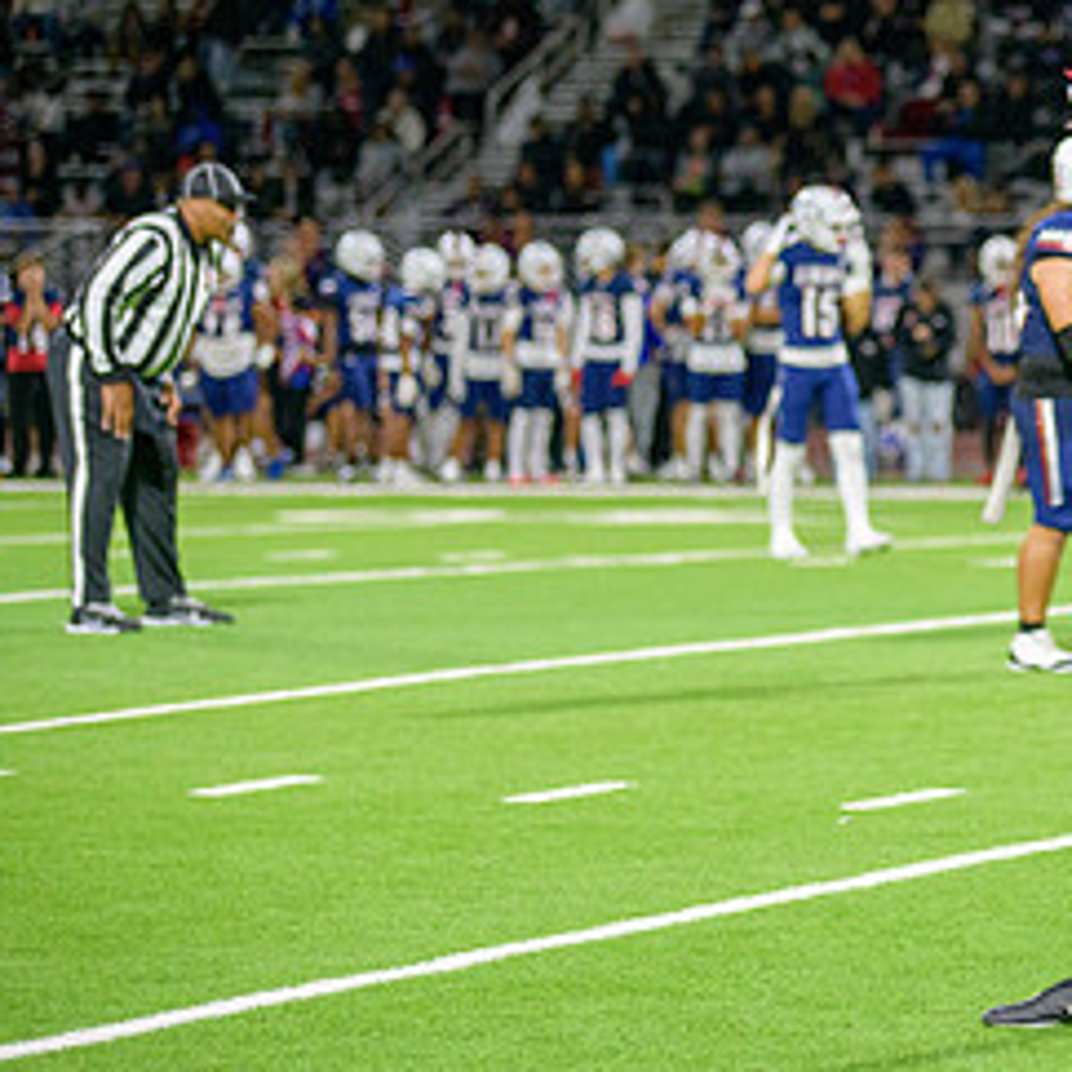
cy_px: 503
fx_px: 7988
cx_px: 1258
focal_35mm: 228
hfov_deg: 7.6
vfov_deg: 7.7
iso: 2000
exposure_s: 1/320
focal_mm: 112
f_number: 2.8
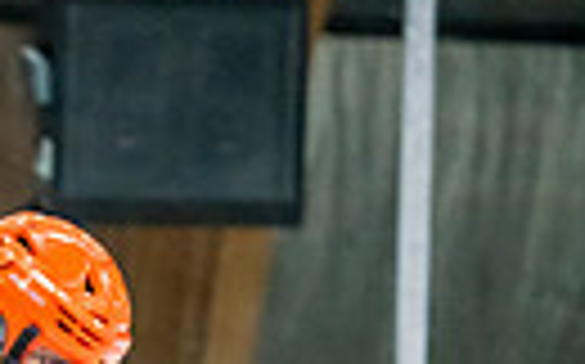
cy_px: 728
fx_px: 12648
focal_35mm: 794
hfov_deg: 2.6
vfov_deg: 1.6
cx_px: -705
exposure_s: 1/800
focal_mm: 155
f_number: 3.2
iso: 2500
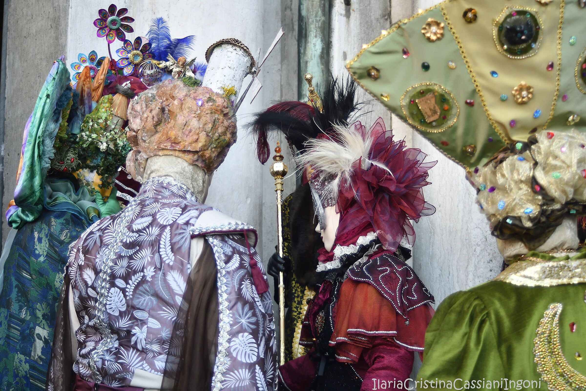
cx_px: 293
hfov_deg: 37.9
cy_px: 196
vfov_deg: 25.8
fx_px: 855
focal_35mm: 52
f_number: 3.3
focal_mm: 35
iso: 1250
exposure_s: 1/800
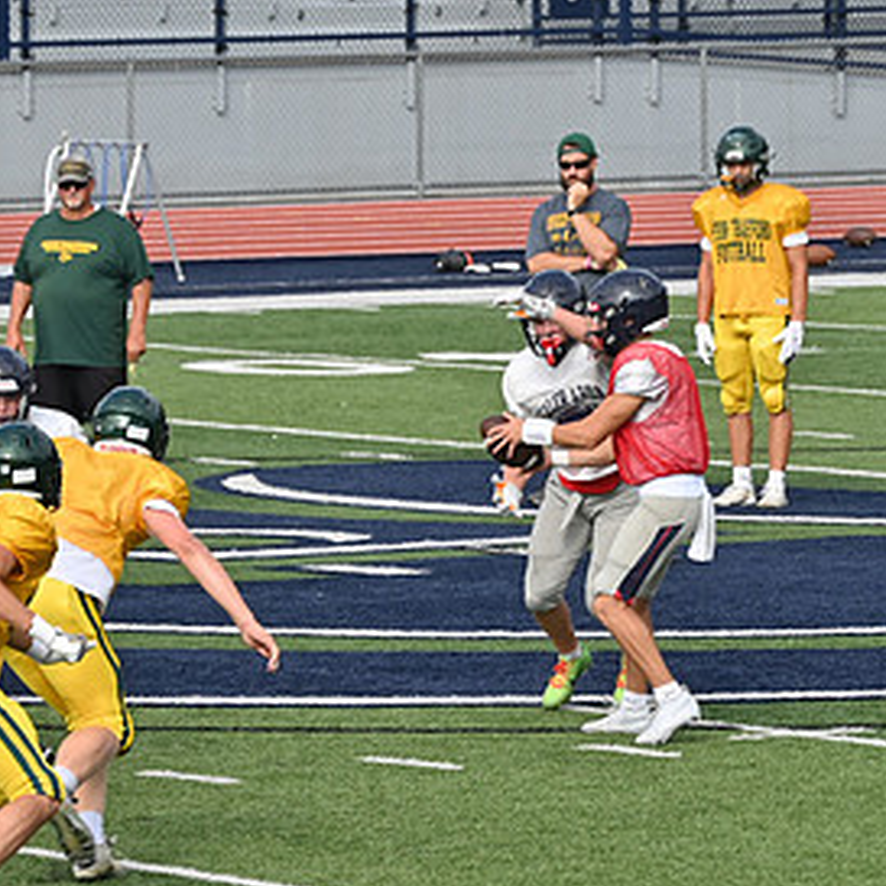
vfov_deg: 4.3
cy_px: 459
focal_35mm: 407
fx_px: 11786
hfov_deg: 4.3
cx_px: 672
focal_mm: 150
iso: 180
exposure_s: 1/800
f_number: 5.6
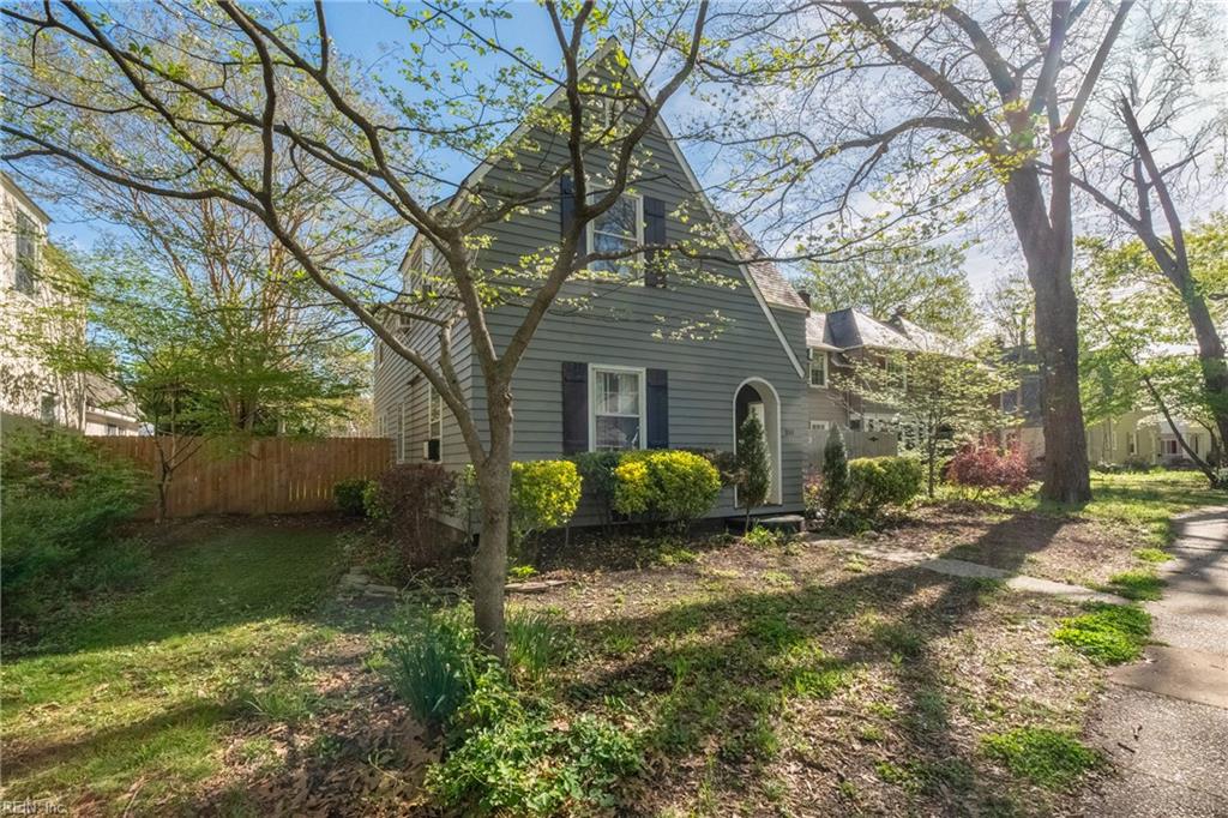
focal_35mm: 14
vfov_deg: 83.2
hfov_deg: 106.3
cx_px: 614
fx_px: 460
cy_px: 409
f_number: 8
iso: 2500
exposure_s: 1/8000
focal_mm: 9
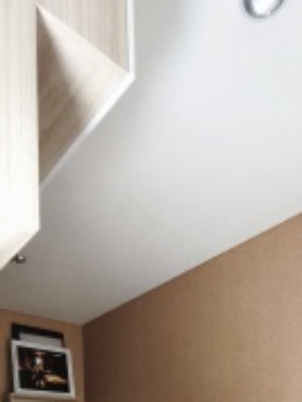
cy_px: 444
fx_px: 395
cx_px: 140
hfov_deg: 41.8
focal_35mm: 34
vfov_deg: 42.3
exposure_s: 1/33.3
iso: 500
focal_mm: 1.91
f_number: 2.2
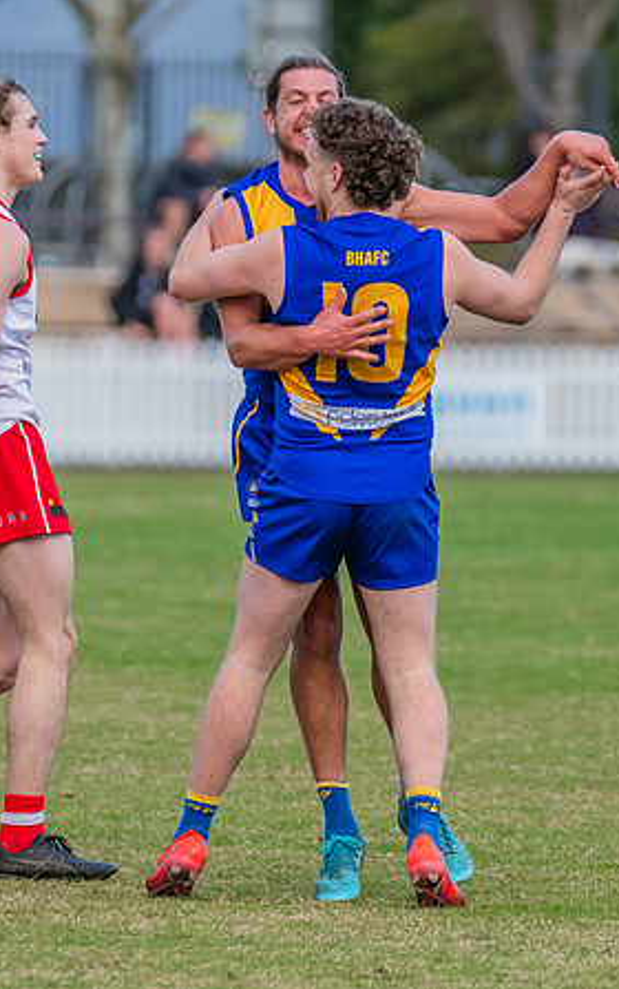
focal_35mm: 679
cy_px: 302
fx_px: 18298
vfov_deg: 3.1
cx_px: 357
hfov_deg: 1.9
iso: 800
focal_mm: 310
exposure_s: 1/1250
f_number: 5
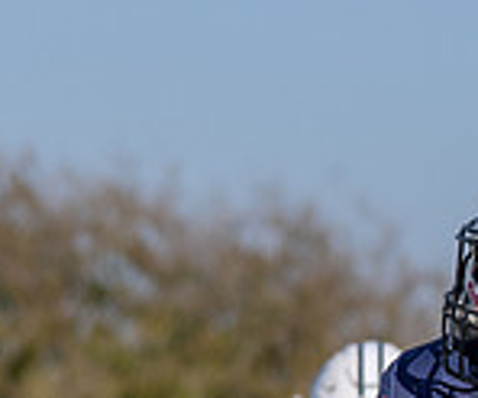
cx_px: 888
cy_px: 679
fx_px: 8906
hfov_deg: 3.1
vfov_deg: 2.5
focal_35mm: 620
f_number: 2.8
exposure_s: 1/2500
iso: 100
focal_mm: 79
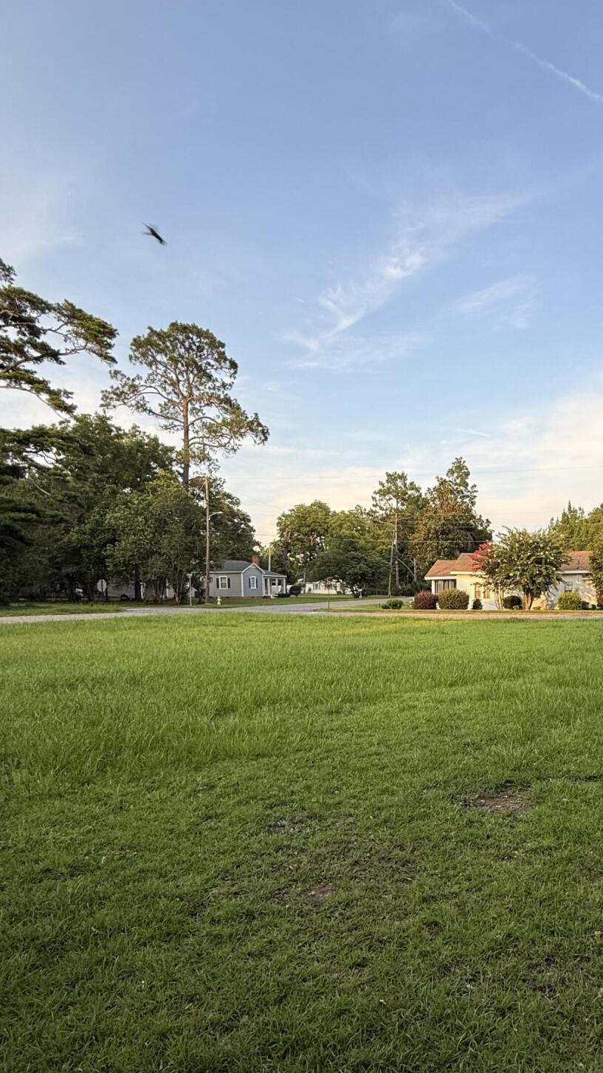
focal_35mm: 21
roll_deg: -0.4
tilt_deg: -5.9
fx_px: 597
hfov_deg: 52.1
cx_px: 424
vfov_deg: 82.5
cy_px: 658
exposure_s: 1/290
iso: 50
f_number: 2.2
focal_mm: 2.22
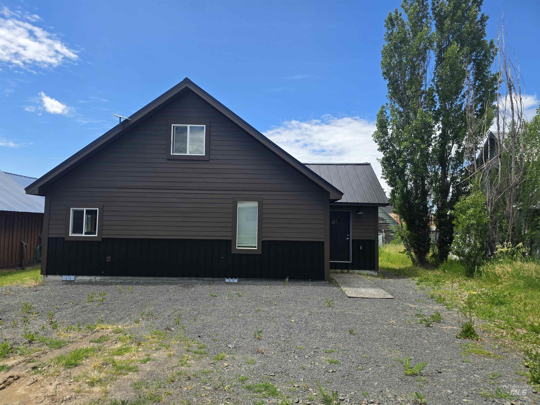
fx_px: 359
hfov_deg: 73.9
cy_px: 202
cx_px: 270
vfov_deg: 58.9
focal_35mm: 23
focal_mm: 6.3
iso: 80
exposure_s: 1/3100
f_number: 1.7
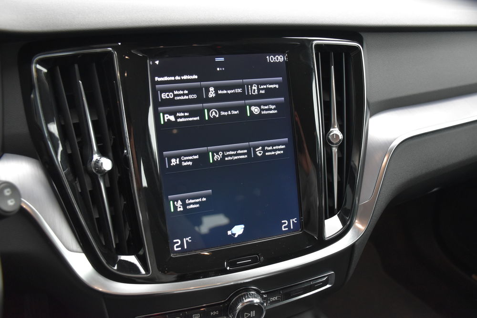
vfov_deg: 40.0
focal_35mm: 33
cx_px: 238
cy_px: 159
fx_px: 437
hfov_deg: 57.2
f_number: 3.5
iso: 1100
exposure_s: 1/60
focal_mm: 22
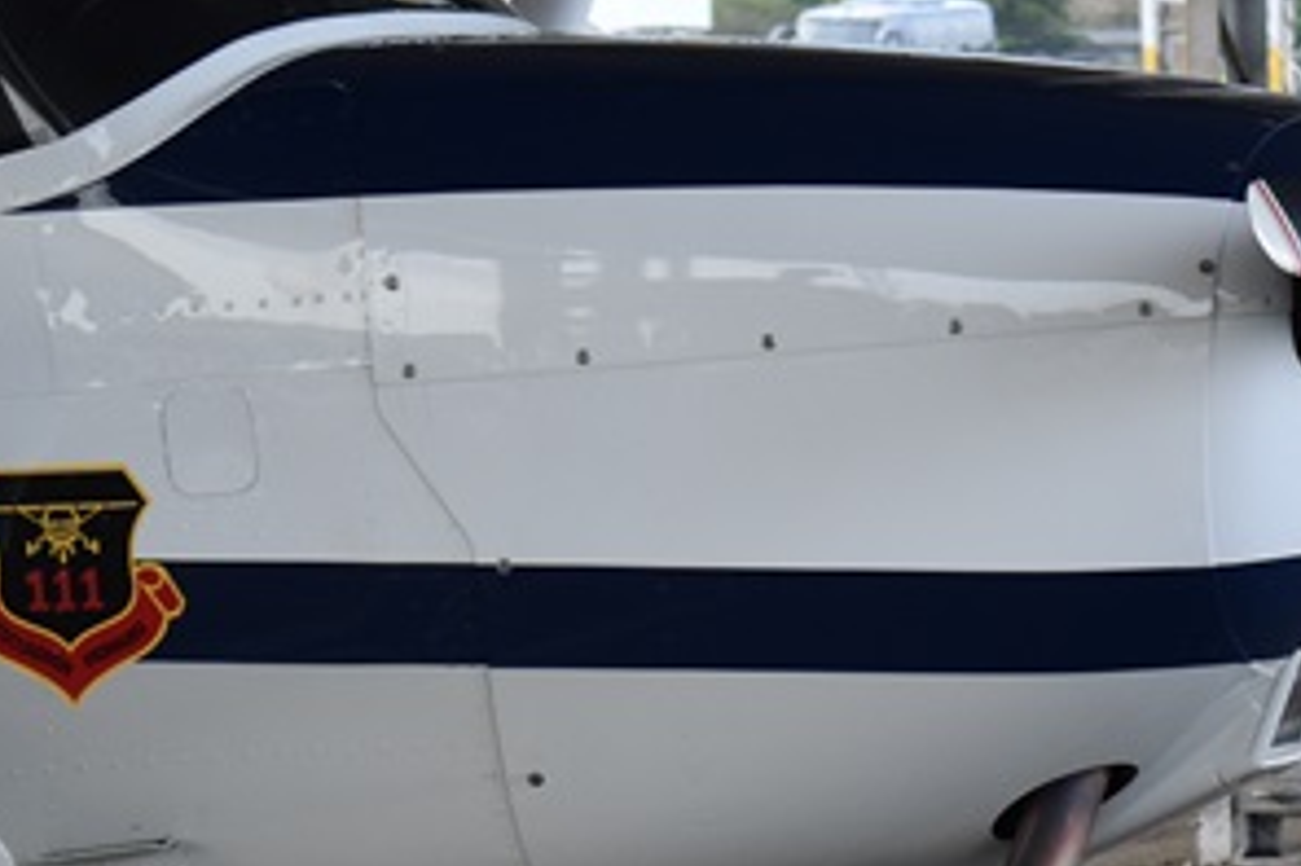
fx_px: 8560
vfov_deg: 5.8
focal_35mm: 237
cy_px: 787
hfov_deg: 8.5
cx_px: 1780
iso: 500
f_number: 5.6
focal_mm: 52
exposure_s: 1/250
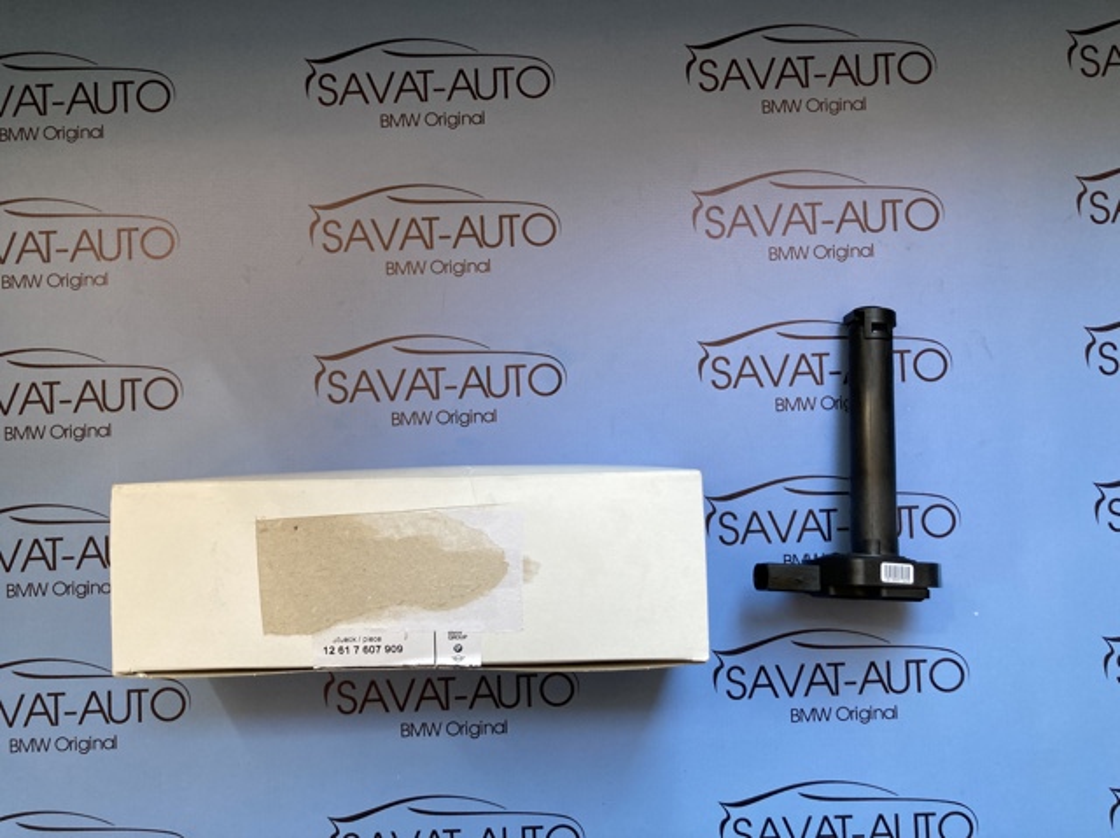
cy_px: 419
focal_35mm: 28
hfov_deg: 63.5
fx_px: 905
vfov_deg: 49.7
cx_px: 560
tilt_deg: -88.0
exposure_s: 1/92
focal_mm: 3.99
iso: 80
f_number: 1.8
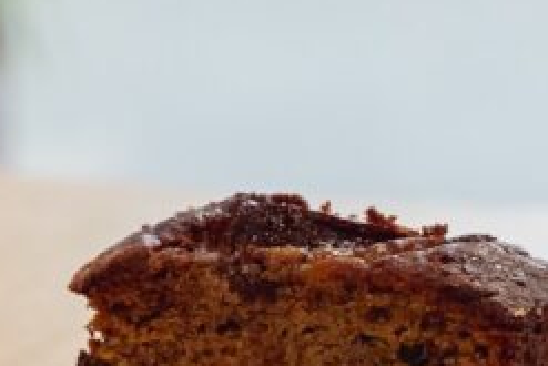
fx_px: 4158
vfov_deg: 5.0
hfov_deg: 7.5
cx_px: 105
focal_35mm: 273
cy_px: 286
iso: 4000
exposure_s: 1/200
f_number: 4
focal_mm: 61
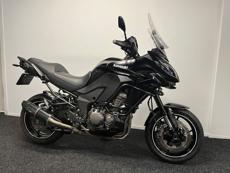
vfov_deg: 53.1
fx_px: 173
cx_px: 115
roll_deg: -0.8
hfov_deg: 67.3
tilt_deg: -8.0
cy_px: 86
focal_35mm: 26
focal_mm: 5.1
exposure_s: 1/50
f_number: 1.6
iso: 100
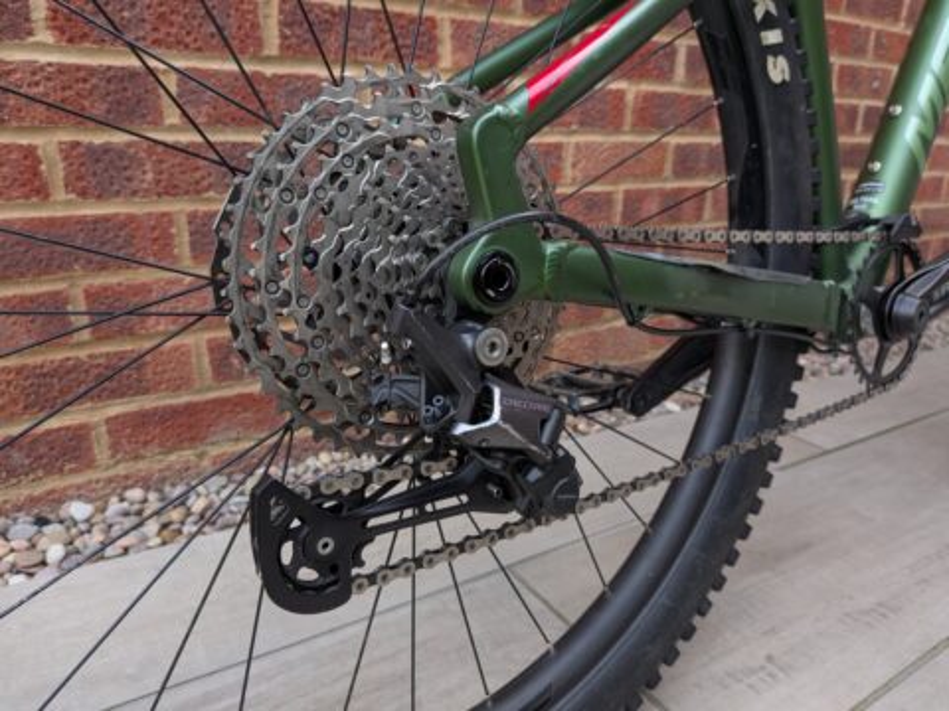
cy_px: 356
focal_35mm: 24
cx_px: 474
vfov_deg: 56.8
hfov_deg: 71.6
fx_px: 658
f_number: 1.7
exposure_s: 1/135
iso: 62
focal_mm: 4.53
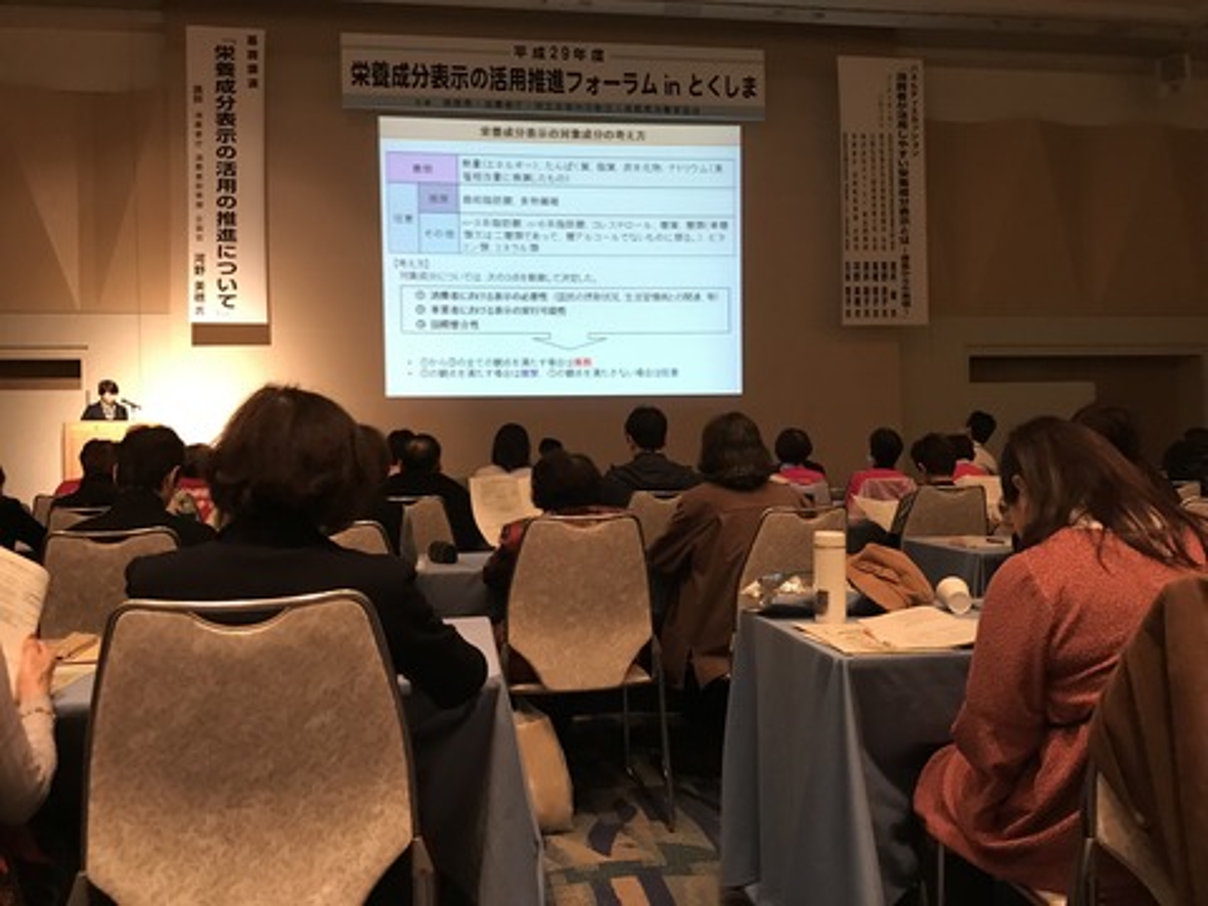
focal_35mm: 28
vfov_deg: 49.7
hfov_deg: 63.4
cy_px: 453
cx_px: 604
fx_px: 977
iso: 100
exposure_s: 1/11
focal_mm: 3.99
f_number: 1.8
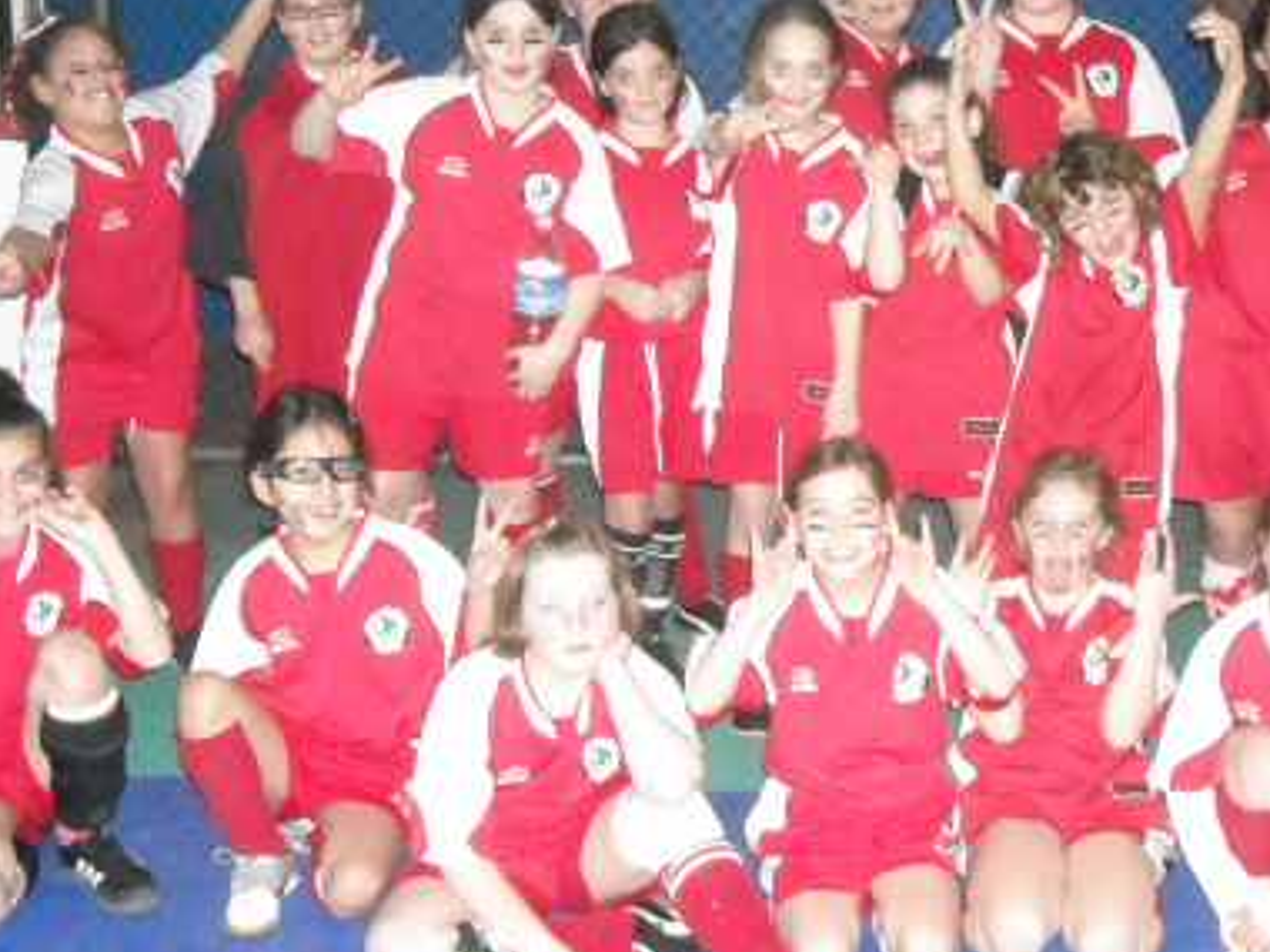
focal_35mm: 59
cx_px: 872
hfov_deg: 32.4
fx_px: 2165
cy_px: 471
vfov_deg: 24.8
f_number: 2.8
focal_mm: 5.7
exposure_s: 1/60
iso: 1181
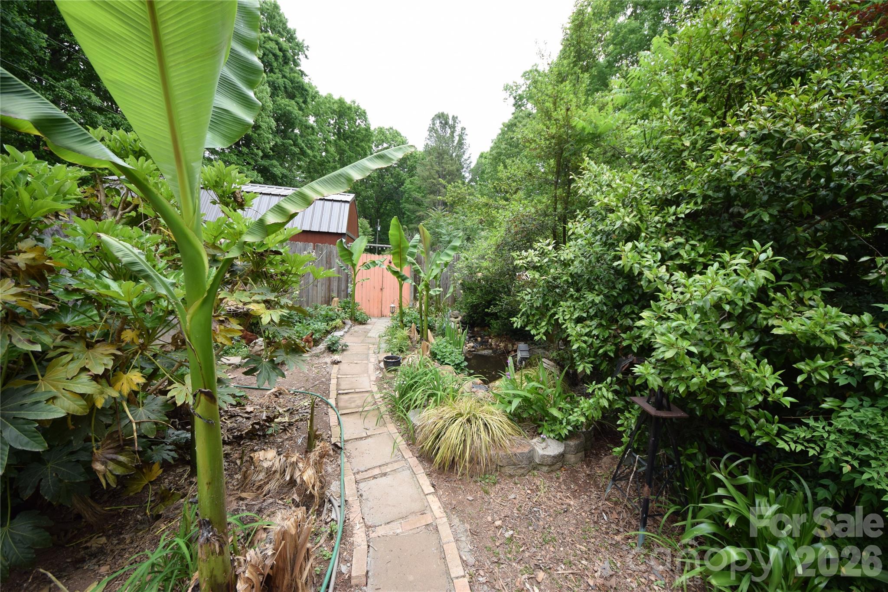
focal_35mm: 12
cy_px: 296
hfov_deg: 112.6
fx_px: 296
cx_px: 444
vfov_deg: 90.0
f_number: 8
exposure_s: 1/250
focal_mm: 8
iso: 400
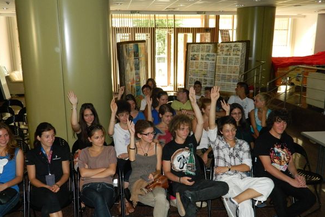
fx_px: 334
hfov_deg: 51.9
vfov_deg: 35.9
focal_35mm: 37
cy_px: 122
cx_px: 162
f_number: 3.3
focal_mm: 6.2
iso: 360
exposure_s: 1/40
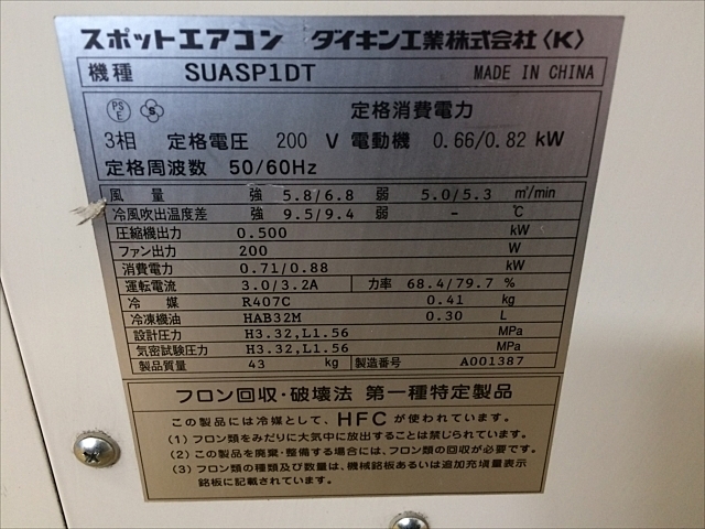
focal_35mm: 29
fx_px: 591
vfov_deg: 48.2
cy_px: 264
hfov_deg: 61.7
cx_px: 352
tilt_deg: -26.1
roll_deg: -0.8
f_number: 2.2
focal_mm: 4.15
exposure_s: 1/30
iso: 125
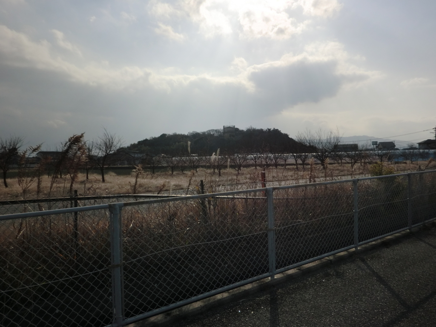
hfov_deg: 58.4
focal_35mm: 31
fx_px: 390
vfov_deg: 45.4
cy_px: 164
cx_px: 218
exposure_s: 1/640
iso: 50
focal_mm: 5.64
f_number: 8.2
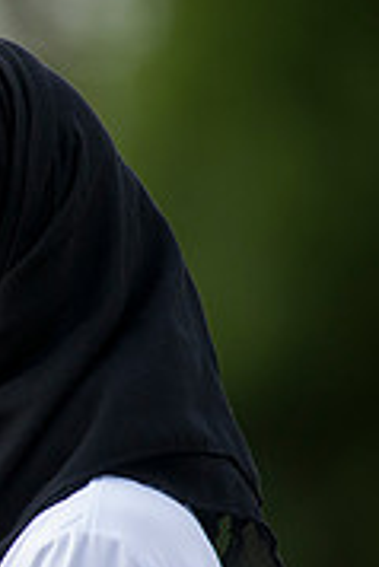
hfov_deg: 1.4
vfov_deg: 2.1
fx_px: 15397
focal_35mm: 977
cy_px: 551
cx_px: -481
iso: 320
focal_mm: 300
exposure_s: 1/2500
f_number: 4
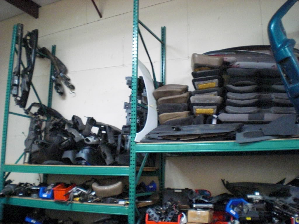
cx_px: 150
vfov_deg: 37.7
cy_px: 112
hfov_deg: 49.0
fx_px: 328
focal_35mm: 38
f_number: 3.1
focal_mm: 6.3
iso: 800
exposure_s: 1/25
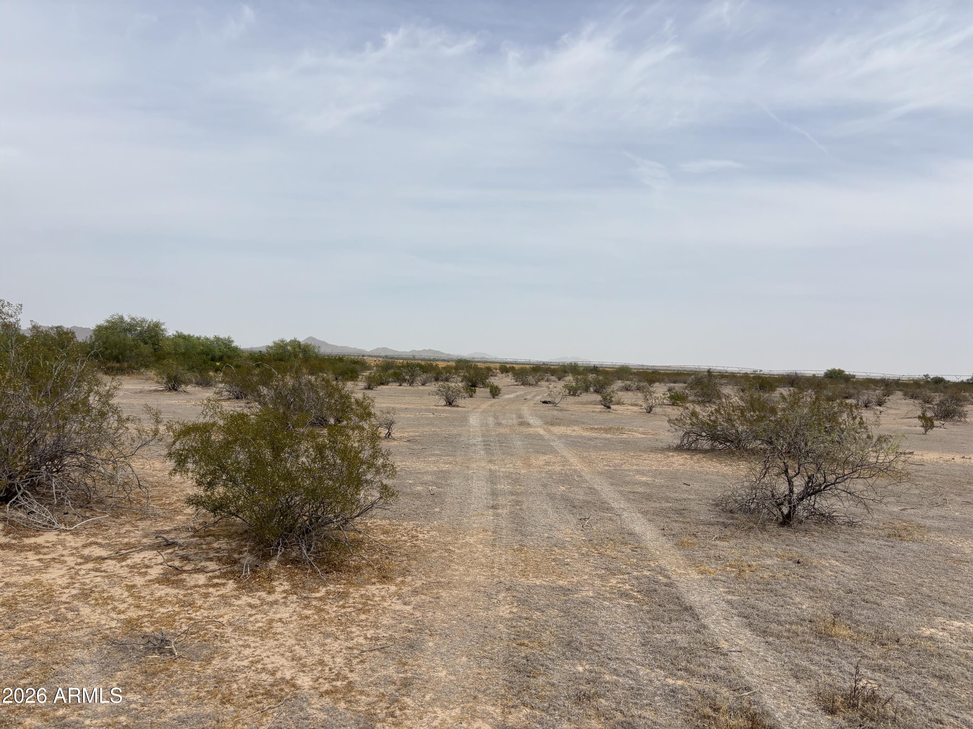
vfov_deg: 53.1
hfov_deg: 67.3
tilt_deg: -2.9
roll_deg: -0.9
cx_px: 486
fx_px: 731
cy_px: 364
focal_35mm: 26
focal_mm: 5.96
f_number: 1.6
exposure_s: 1/6711
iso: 50
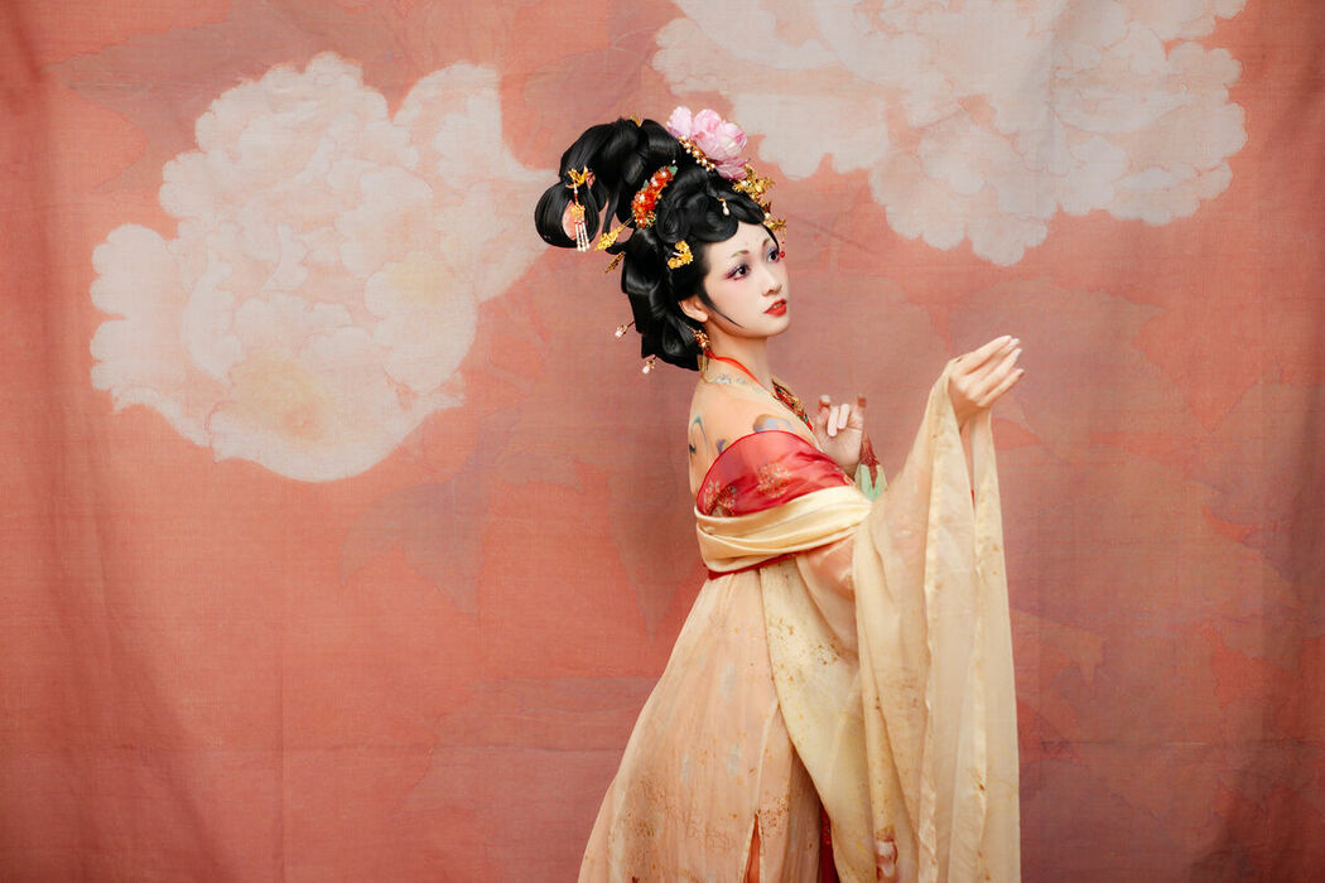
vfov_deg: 27.5
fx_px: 1803
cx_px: 662
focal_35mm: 49
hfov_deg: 40.3
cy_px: 442
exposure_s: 1/160
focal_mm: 50
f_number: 2.8
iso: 100
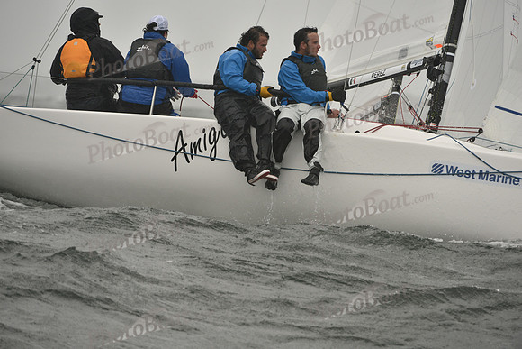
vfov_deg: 3.6
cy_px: 174
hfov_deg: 5.4
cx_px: 261
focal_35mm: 380
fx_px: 5511
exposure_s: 1/1000
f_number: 5.6
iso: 400
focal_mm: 380
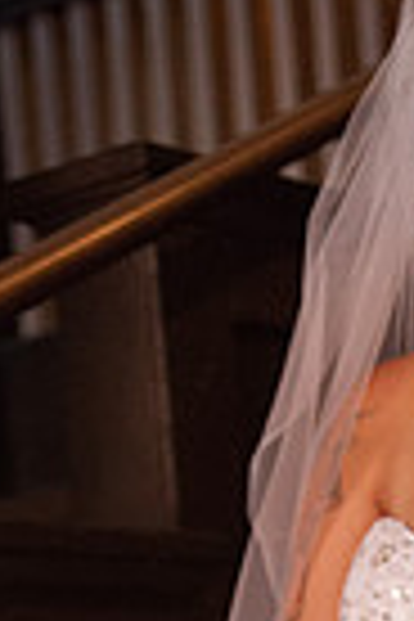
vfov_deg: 13.4
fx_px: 2467
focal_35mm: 143
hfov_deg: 9.4
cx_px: 542
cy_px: 963
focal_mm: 44
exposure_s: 1/320
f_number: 2.8
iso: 4000
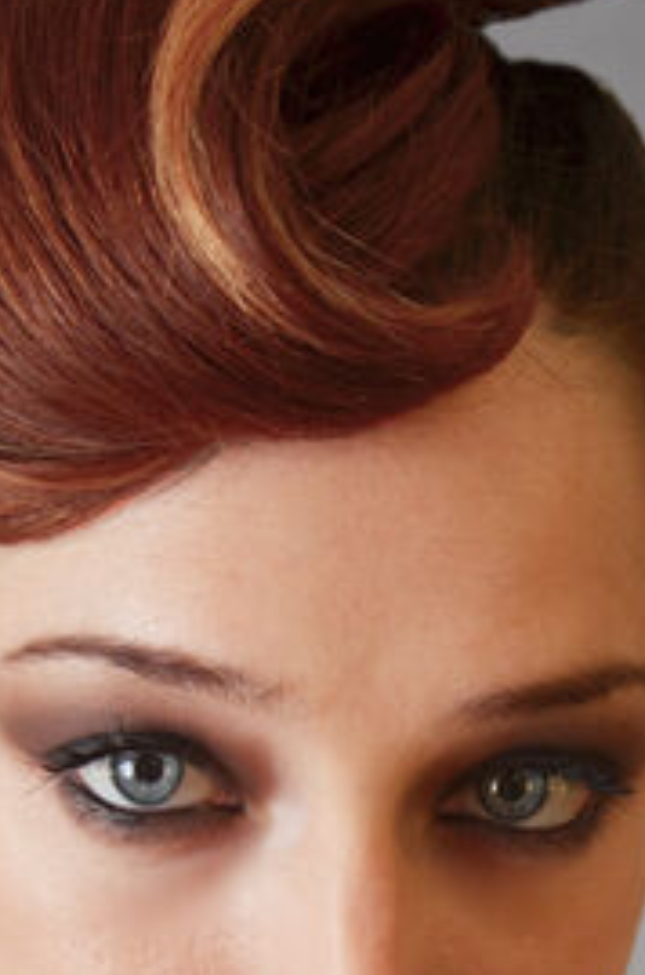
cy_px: 776
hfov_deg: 9.7
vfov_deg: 14.5
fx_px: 3809
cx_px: 284
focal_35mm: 141
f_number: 4.5
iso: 200
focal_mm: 40
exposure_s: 1/30
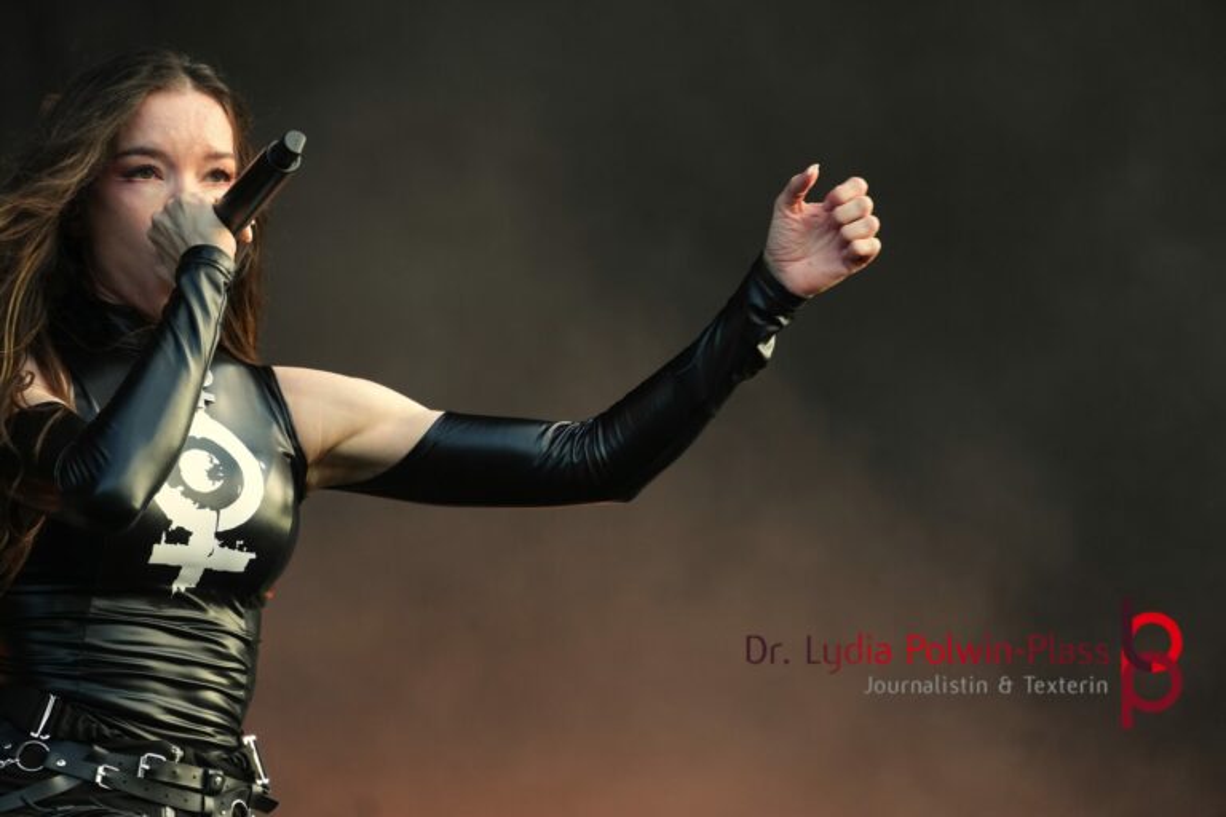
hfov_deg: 8.0
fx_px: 8735
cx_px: 613
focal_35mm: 256
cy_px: 408
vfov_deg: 5.4
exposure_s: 1/320
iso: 1000
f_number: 6.3
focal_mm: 171
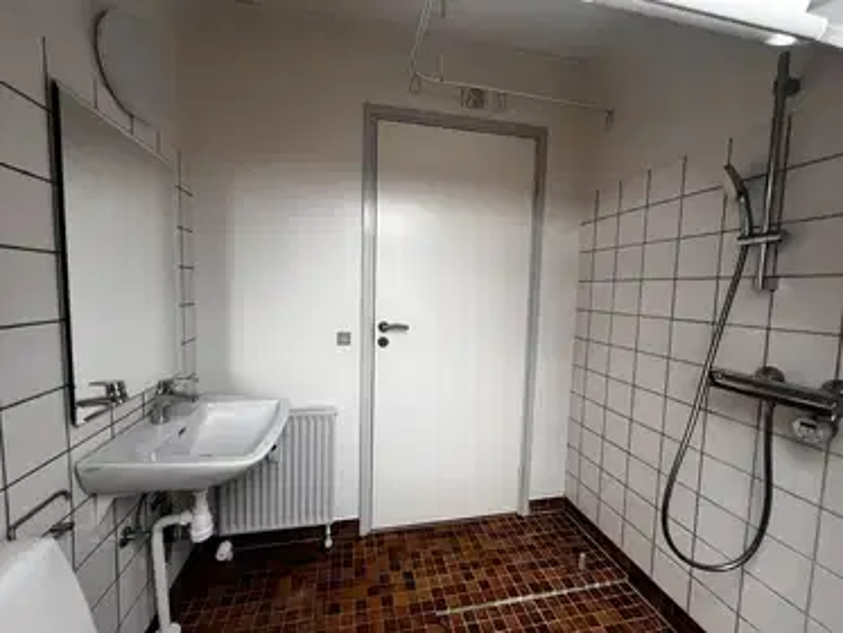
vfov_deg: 89.9
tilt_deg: -4.5
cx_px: 422
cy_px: 316
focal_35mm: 13
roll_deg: -1.5
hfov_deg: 106.2
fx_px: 317
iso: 32
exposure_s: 1/212
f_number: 1.8
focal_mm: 1.57
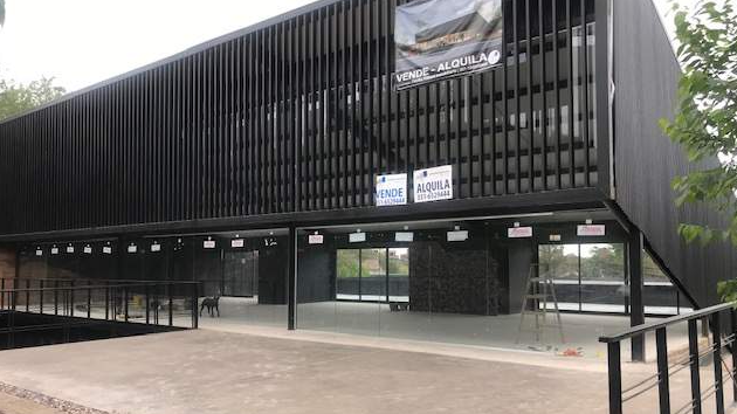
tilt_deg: +4.2
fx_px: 606
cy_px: 240
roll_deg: -0.3
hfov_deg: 62.6
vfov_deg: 37.7
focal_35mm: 31
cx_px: 371
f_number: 1.8
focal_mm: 3.99
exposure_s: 1/488
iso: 20
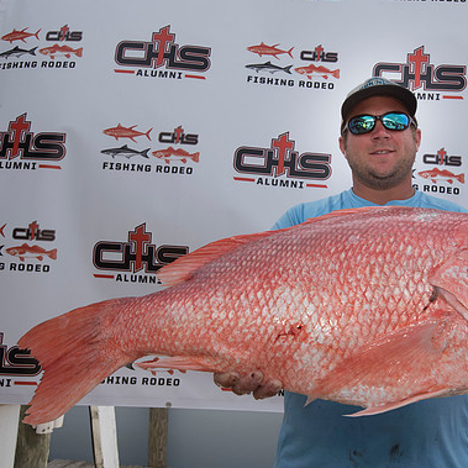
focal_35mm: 39
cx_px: 335
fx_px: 597
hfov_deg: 41.9
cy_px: 230
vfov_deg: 42.8
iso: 250
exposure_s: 1/500
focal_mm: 30
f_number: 9
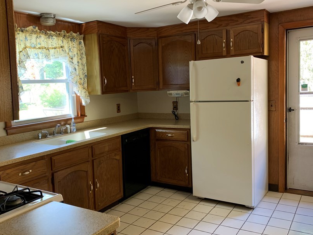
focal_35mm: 33
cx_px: 146
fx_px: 298
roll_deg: +3.1
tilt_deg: -8.3
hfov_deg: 55.3
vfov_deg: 42.9
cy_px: 120
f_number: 1.8
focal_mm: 4.25
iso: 100
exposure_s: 1/60
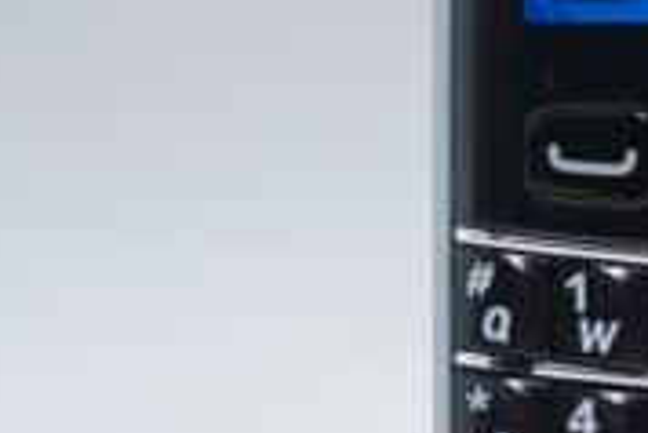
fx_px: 6431
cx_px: 1281
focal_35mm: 357
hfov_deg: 5.6
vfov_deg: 3.9
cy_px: -62
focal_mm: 53
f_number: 5
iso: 500
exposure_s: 1/30
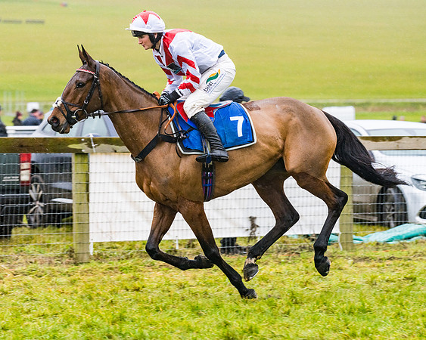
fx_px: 2193
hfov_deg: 11.1
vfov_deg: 8.9
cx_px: 136
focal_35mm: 174
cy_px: 190
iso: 1600
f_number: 4
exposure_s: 1/800
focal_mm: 135
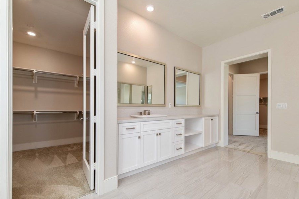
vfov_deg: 73.5
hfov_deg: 96.8
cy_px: 109
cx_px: 153
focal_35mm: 16
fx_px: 133
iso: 360
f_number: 4
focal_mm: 14
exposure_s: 1/60
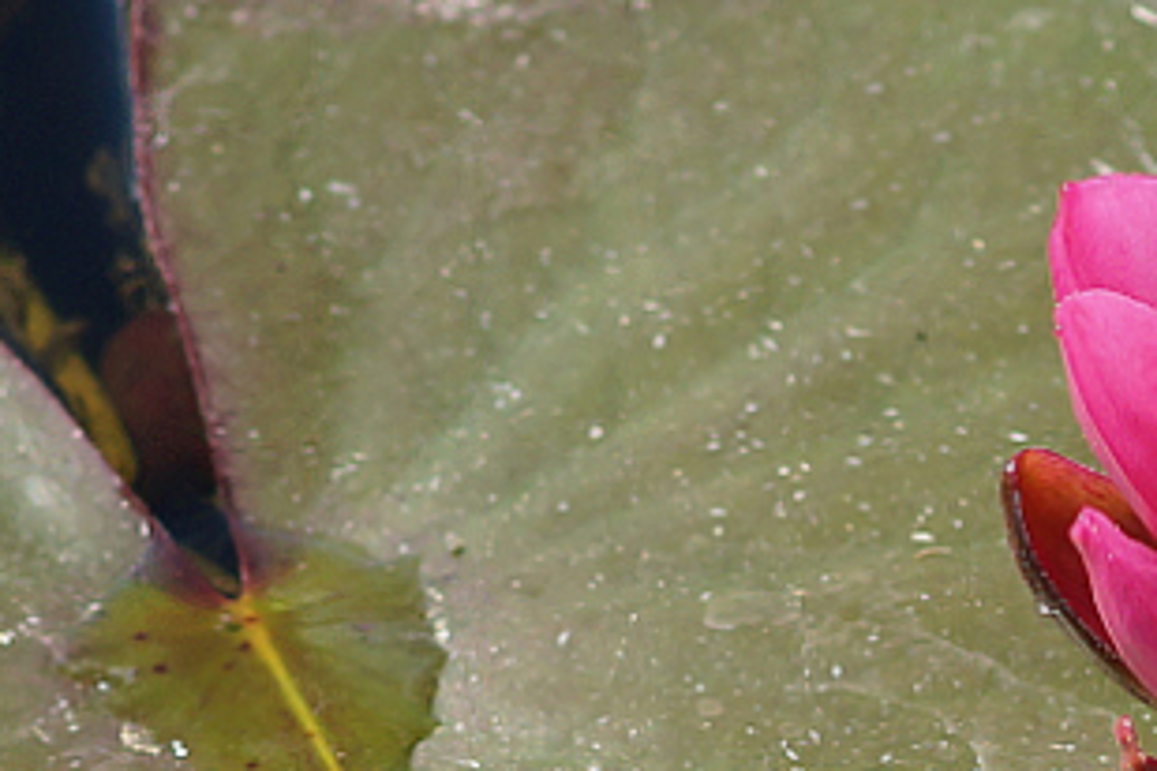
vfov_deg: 2.4
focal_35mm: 582
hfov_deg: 3.5
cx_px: 1535
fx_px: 18703
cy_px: 502
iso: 100
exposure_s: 1/320
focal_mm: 100
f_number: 5.6
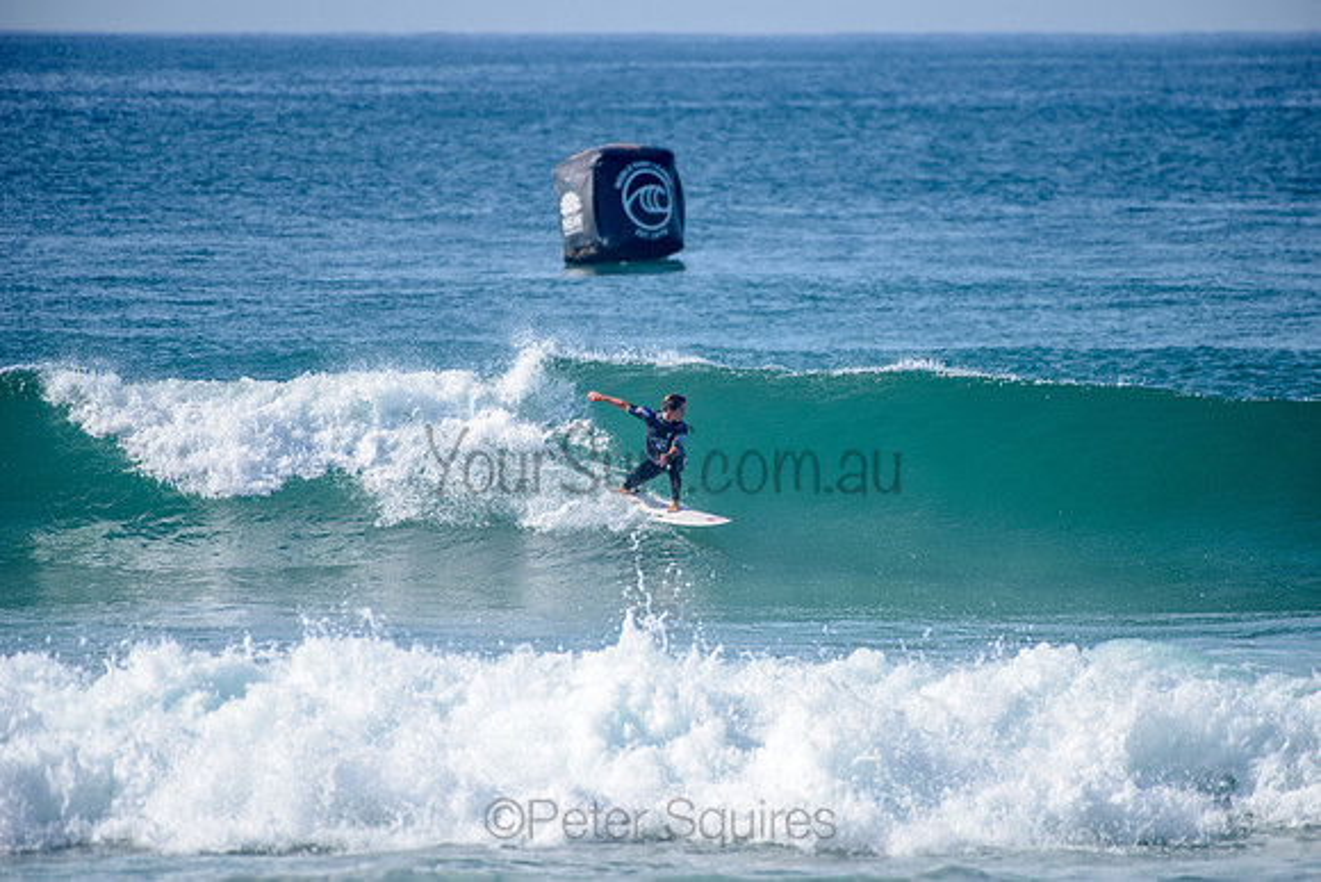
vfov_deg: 2.8
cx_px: 660
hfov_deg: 4.1
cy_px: 441
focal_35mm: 500
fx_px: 18351
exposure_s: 1/2000
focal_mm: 500
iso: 160
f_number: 5.6
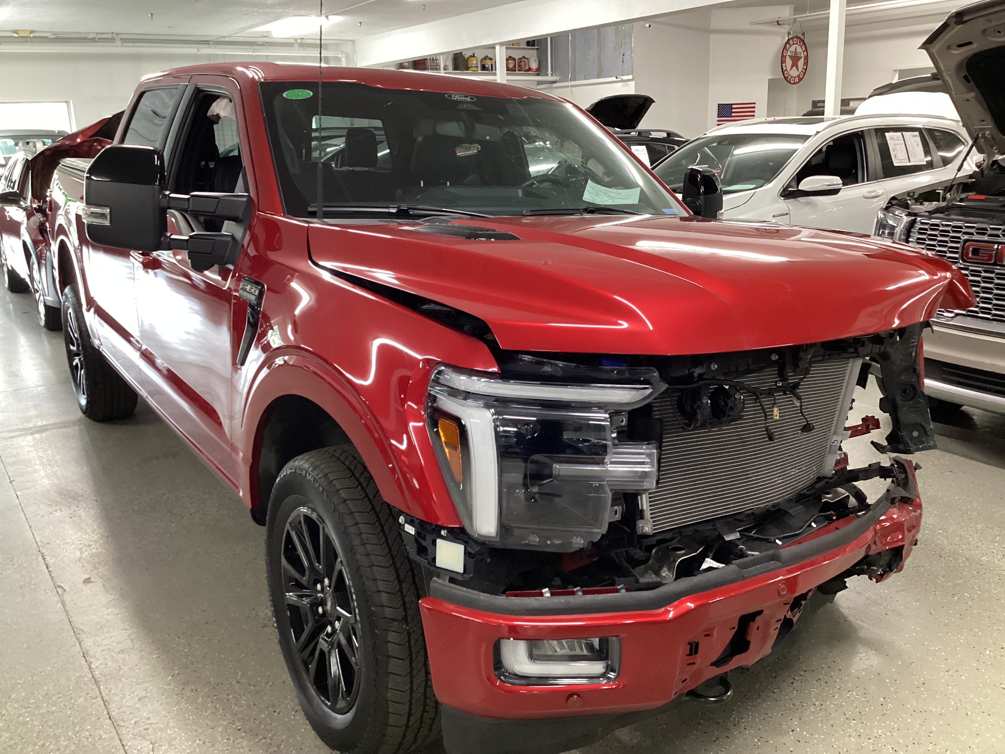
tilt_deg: -16.0
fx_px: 900
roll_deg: +1.3
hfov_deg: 58.4
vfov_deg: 45.4
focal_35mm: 31
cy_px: 377
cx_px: 502
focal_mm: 3.3
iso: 320
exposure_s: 1/40
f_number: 2.4
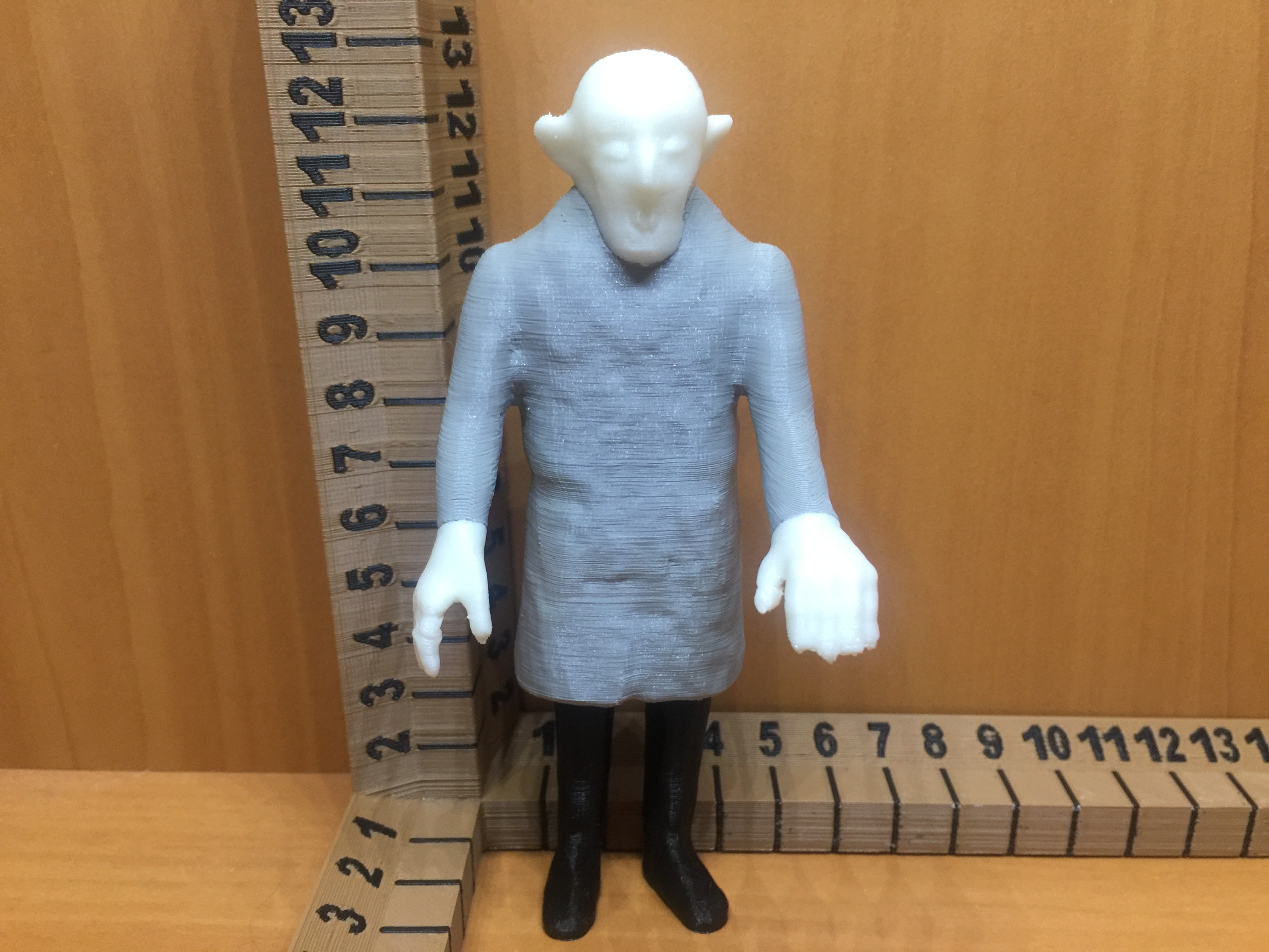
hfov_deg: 61.7
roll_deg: -0.6
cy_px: 476
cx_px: 634
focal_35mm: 29
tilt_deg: -20.8
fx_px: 1063
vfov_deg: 48.2
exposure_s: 1/15
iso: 100
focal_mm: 4.15
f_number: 2.2
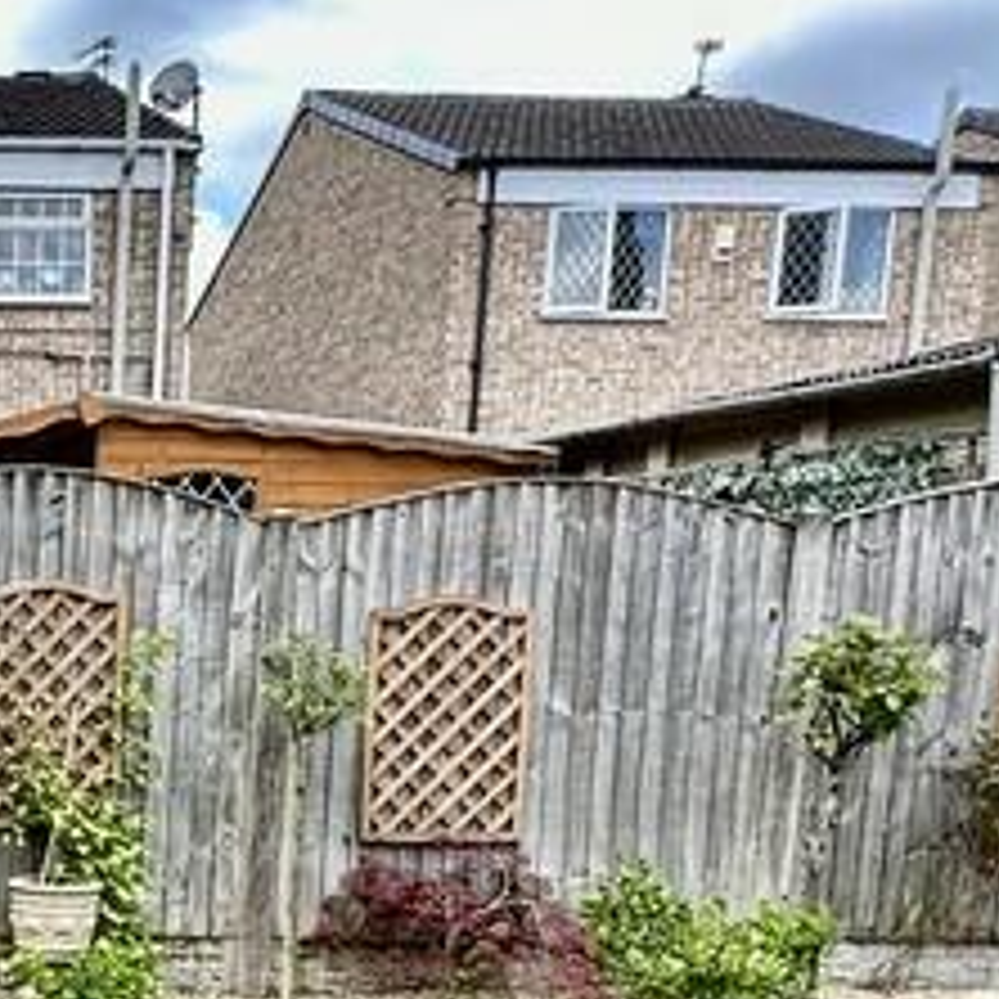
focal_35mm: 57
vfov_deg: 28.4
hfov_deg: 25.6
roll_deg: -0.6
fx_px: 1861
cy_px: 968
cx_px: -315
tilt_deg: -11.0
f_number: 2.2
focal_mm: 2.22
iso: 40
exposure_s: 1/319
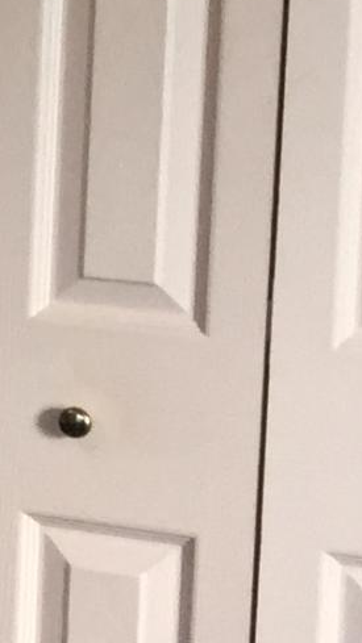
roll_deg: -0.1
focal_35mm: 194
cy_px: 71
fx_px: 3311
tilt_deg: -5.5
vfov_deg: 11.0
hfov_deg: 5.1
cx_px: -1406
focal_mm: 4.15
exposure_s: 1/30
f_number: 2.2
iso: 64
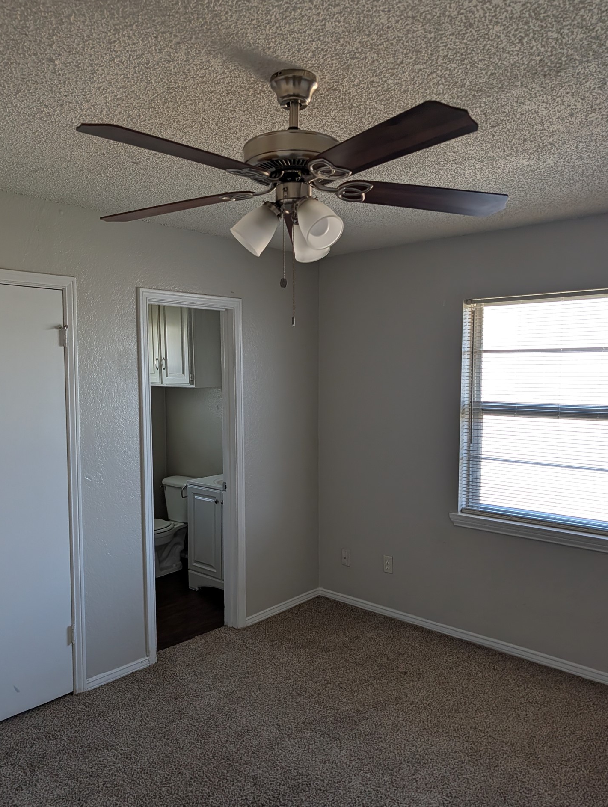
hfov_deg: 53.2
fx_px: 607
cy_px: 430
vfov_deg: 67.1
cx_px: 286
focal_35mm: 26
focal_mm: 6.9
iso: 397
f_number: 1.68
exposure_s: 1/490
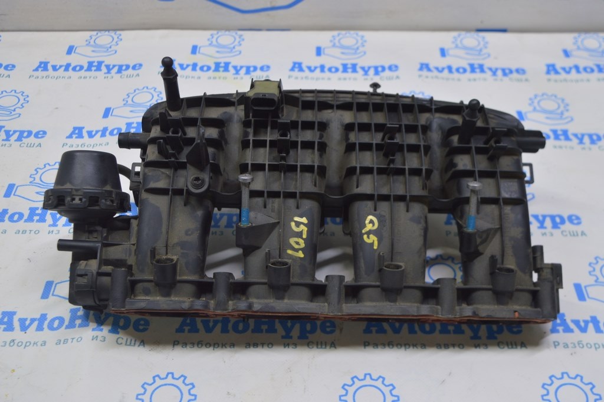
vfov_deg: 29.8
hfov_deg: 43.6
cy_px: 201
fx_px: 754
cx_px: 302
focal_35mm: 45
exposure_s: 1/25
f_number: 5.6
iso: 400
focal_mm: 30
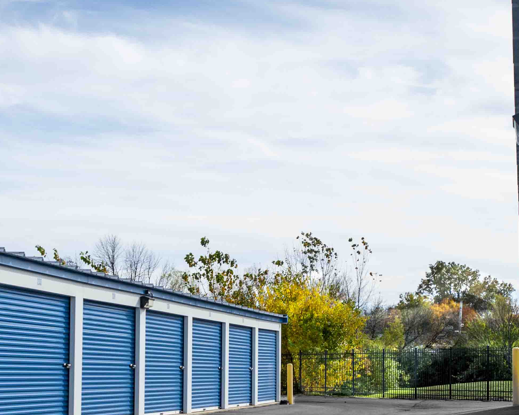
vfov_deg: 21.1
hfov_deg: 26.4
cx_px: 286
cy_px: 316
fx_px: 1106
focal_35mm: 72
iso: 800
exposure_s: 1/8000
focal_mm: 35
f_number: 4
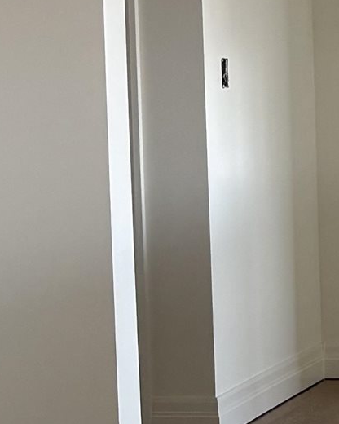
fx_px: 1881
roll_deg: +1.0
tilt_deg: -3.4
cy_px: 132
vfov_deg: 12.8
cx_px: 862
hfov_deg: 9.1
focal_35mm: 150
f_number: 1.6
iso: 125
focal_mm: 5.96
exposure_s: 1/122
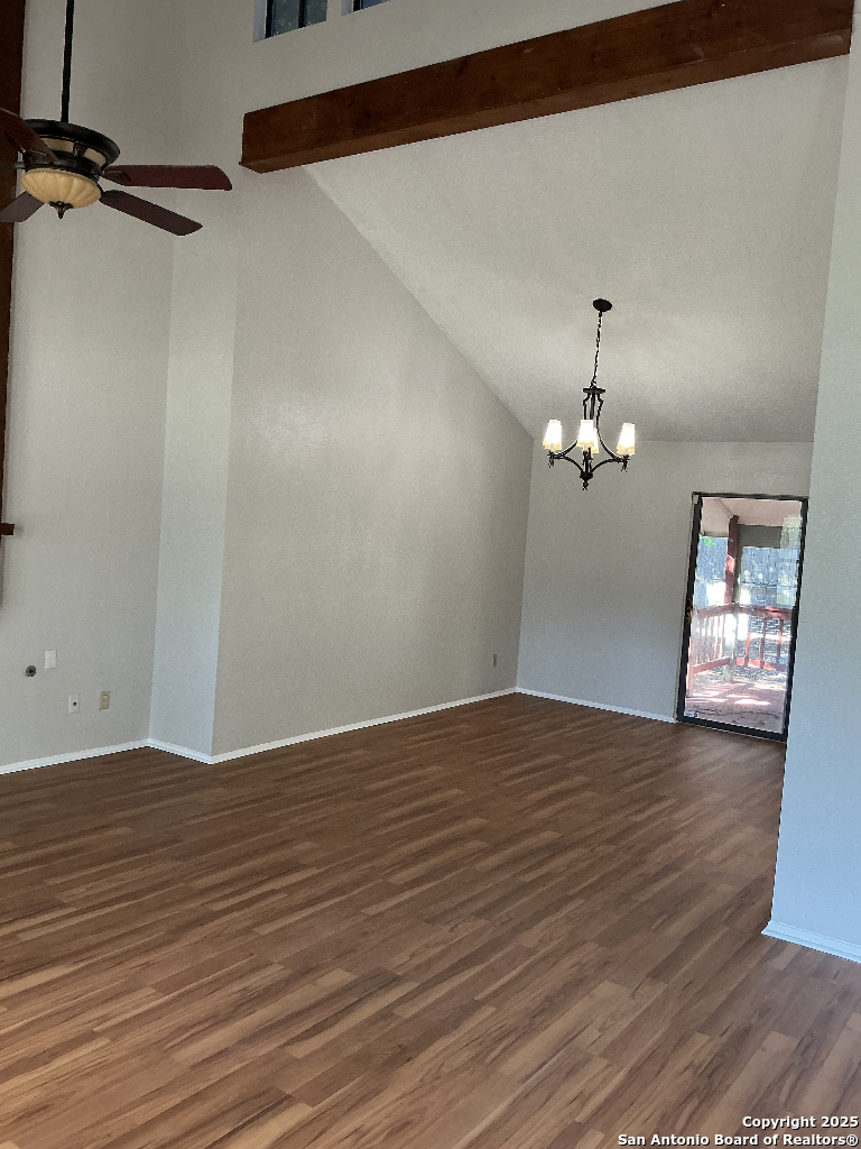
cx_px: 430
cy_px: 574
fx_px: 962
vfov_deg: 61.7
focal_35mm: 29
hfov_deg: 48.2
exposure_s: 1/60
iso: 100
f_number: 1.8
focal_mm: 3
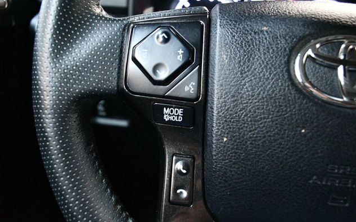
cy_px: 108
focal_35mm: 31
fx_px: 301
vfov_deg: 40.6
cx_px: 180
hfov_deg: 61.2
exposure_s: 1/60
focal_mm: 20
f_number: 3.8
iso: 8000
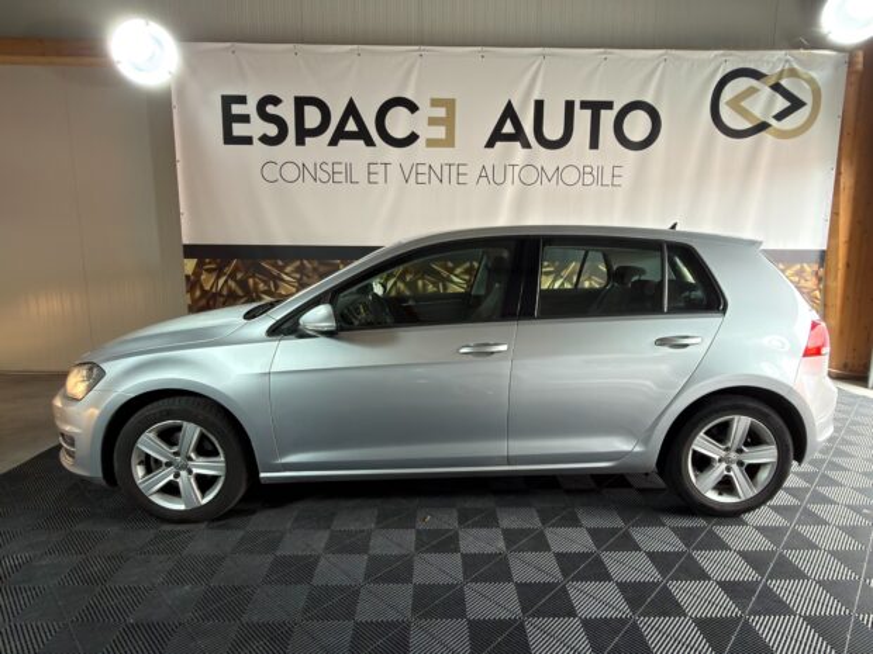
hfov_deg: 81.7
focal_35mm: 20
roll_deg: -0.8
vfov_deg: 66.0
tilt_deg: -10.1
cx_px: 436
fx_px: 504
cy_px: 327
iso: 64
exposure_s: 1/30
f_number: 2.2
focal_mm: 2.22
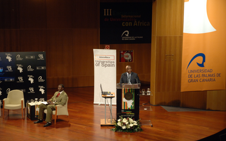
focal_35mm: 77
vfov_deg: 16.9
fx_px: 474
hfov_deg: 26.8
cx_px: 113
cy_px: 75
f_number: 2.8
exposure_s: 1/60
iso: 800
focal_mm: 50
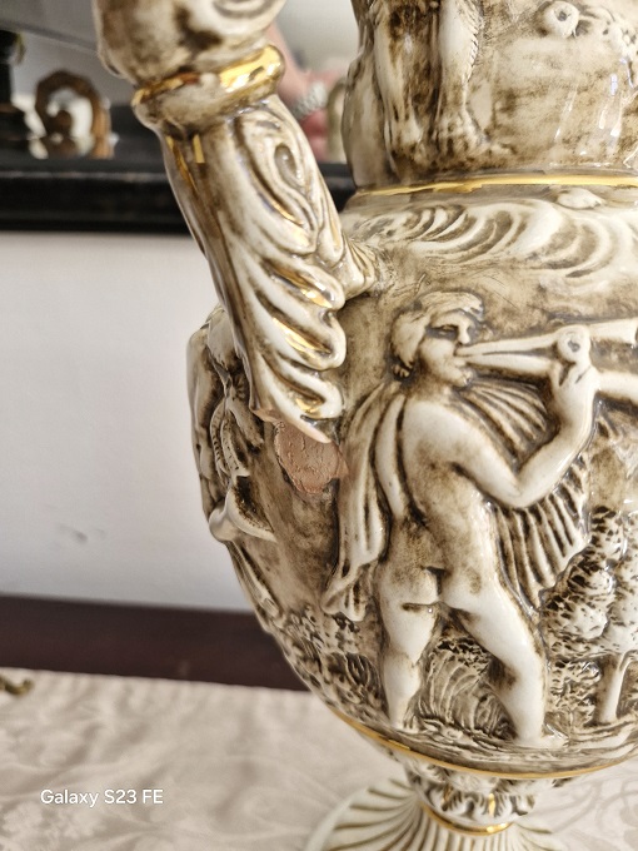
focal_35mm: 23
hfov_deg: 58.9
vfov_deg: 73.9
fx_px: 565
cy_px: 426
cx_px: 319
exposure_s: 1/100
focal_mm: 5.54
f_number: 1.8
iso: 125
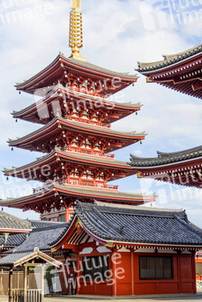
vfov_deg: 35.6
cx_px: 105
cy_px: 142
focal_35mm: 56
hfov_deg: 24.2
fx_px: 471
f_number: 4
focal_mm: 48
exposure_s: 1/1000
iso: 100
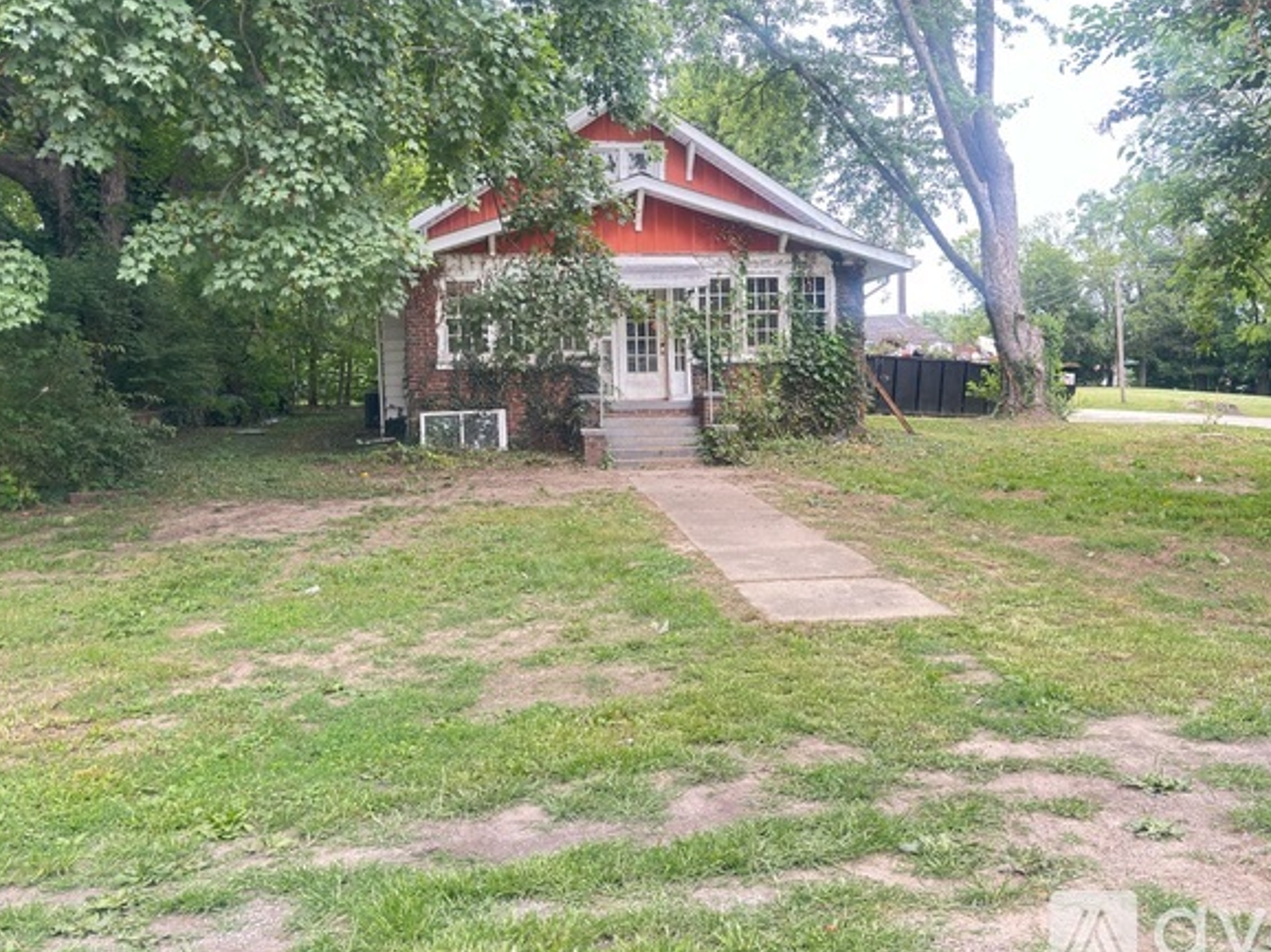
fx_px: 1101
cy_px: 429
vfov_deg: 46.7
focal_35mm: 30
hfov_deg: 59.9
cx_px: 672
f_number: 1.6
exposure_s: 1/60
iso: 80
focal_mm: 5.96
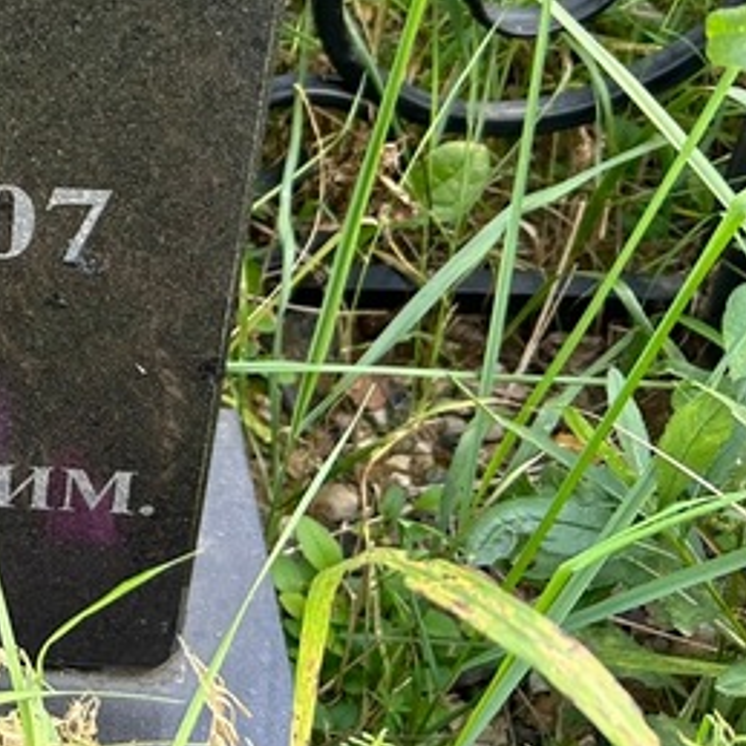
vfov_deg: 23.4
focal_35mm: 71
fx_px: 1731
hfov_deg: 20.6
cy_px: 9
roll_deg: +6.5
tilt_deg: -33.0
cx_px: -392
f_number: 1.5
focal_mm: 5.7
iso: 40
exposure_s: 1/135
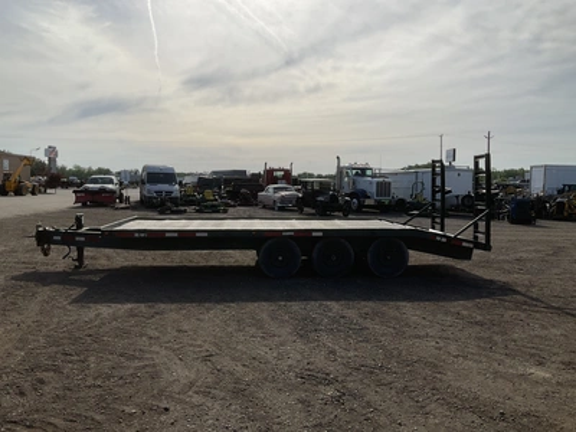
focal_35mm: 29
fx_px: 483
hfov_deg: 61.7
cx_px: 288
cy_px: 216
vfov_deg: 48.2
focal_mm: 3
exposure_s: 1/4405
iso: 25
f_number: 1.8
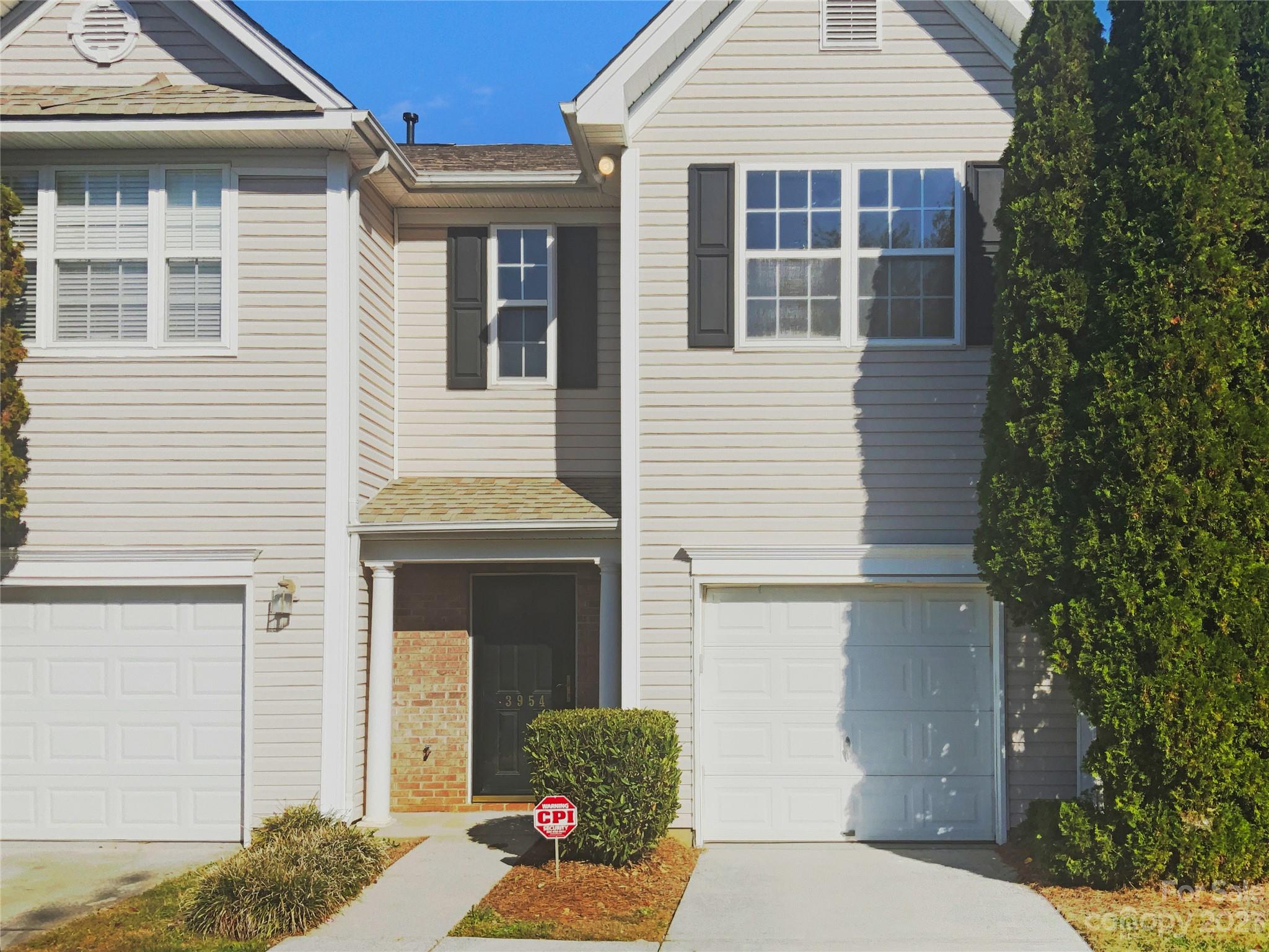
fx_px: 1063
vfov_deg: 48.2
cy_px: 476
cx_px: 634
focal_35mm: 29
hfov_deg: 61.7
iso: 20
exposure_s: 1/42000
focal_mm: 3
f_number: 1.8
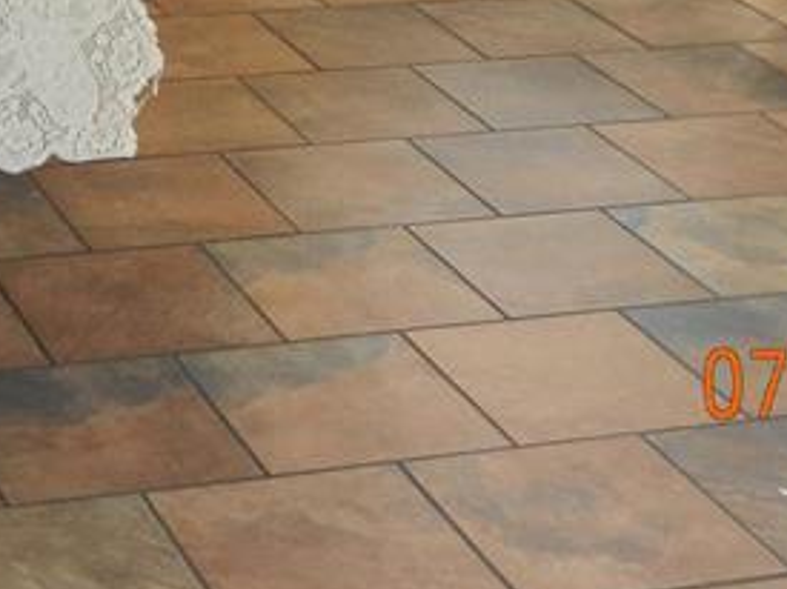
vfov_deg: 12.5
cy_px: -486
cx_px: -137
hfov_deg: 17.4
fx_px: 2454
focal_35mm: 108
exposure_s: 1/30
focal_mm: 5.1
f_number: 3.6
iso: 200
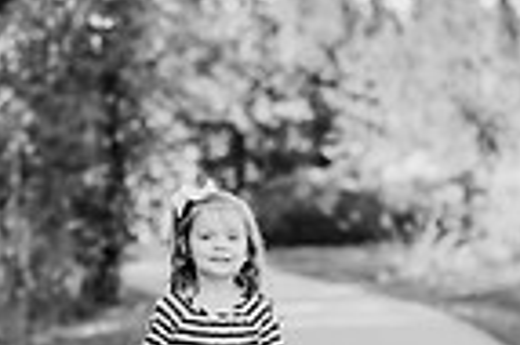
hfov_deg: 10.1
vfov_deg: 6.7
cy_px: 278
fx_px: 2929
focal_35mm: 203
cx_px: 222
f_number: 2
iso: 200
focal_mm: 50
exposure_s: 1/1000
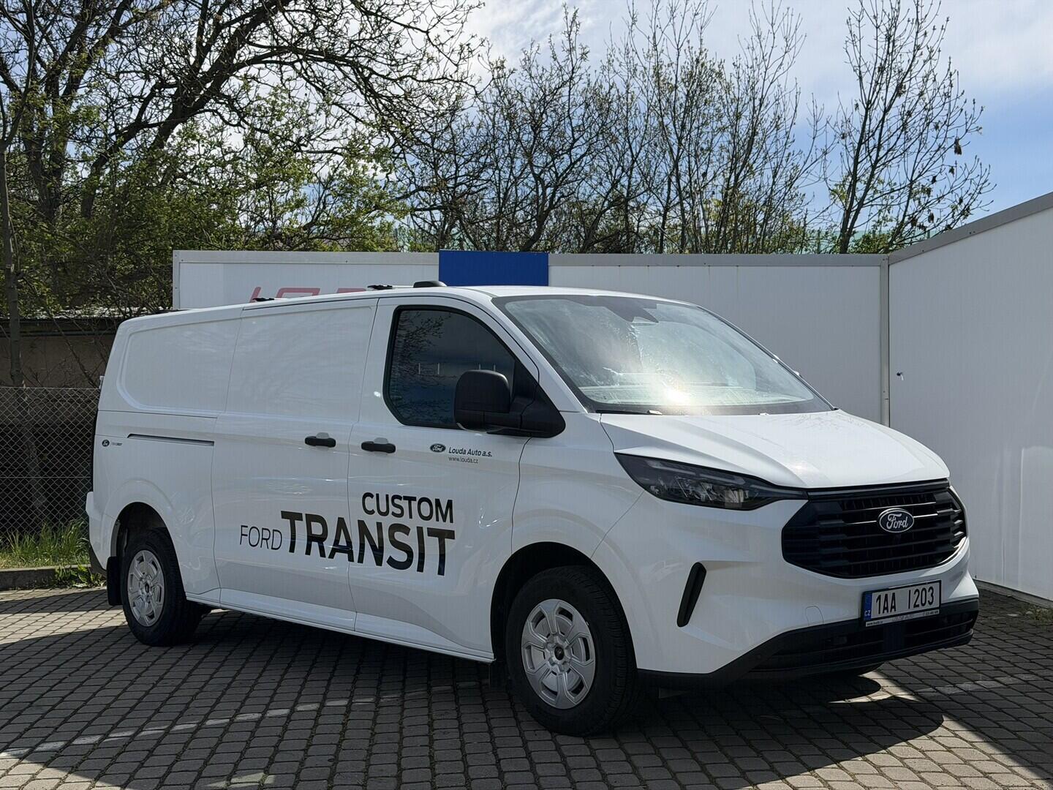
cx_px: 526
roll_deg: +1.3
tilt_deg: +1.3
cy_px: 395
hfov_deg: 39.7
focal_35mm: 48
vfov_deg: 30.3
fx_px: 1460
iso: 64
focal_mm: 6.76
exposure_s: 1/7874
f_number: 1.78
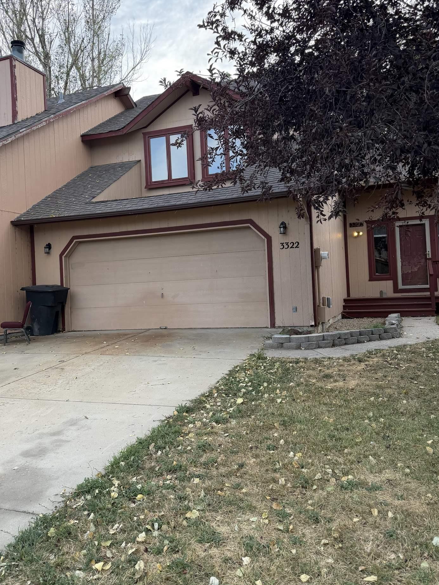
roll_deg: +2.7
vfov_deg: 59.9
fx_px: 507
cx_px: 198
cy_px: 277
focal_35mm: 30
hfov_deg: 46.7
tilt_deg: +0.5
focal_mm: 6.76
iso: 100
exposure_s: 1/822
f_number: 1.78
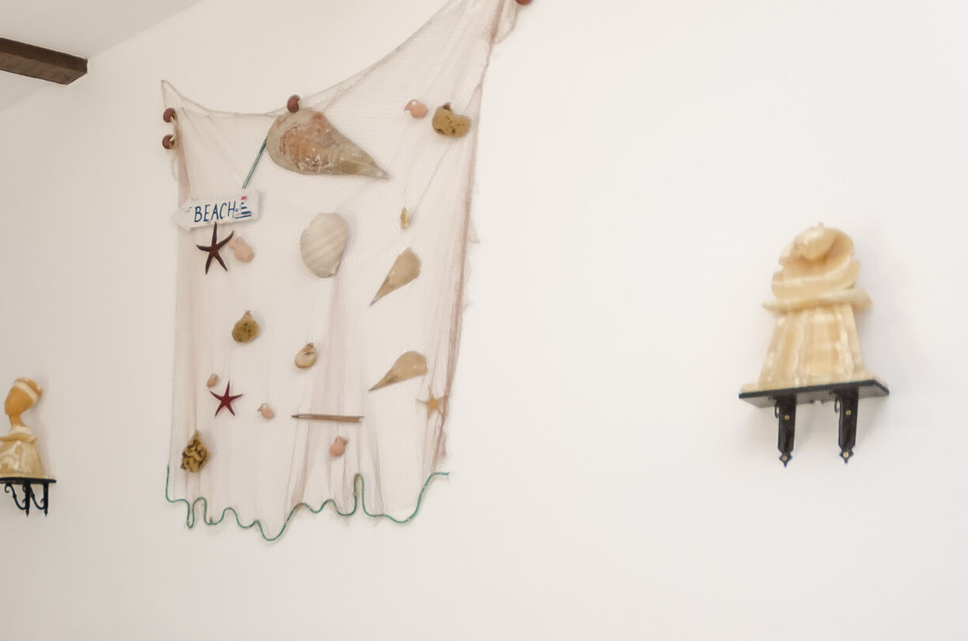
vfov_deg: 36.4
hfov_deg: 43.8
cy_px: 574
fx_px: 912
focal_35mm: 34
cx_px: -85
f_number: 4
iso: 900
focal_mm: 10
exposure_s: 1/60
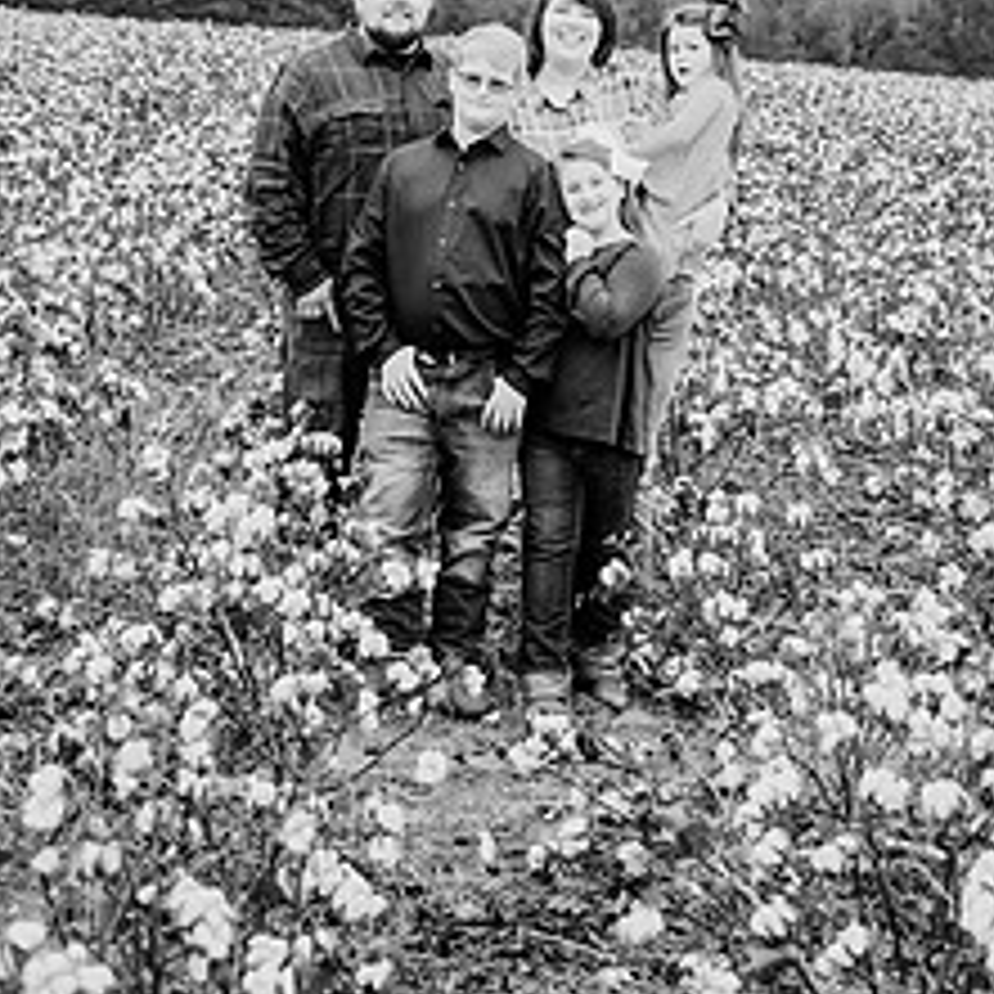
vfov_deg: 20.2
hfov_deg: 20.9
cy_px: -9
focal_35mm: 83
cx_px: 562
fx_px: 2696
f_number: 4
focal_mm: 48
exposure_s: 1/640
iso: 400
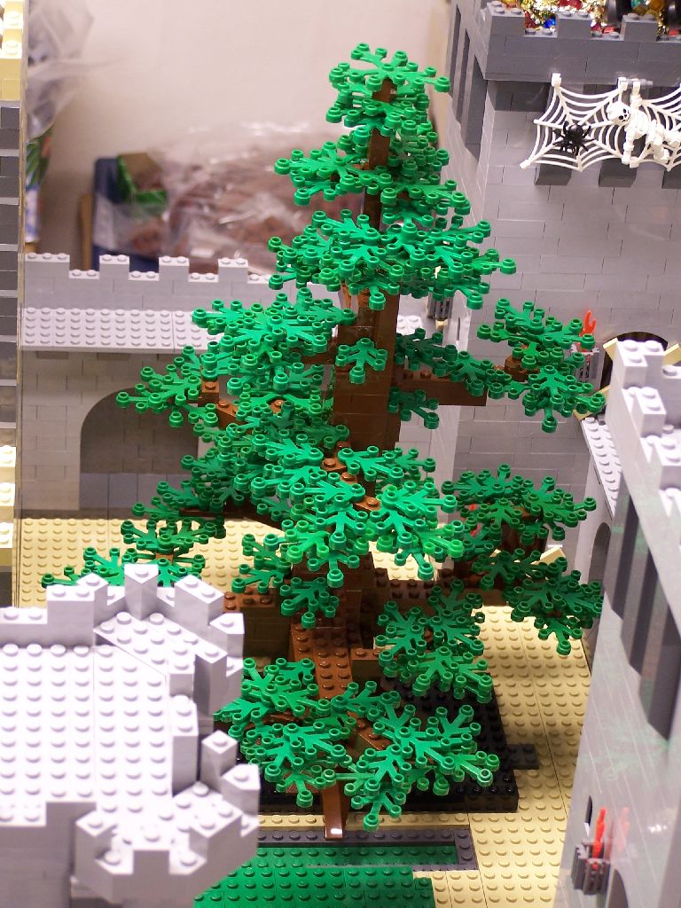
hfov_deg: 15.7
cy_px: 454
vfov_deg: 20.9
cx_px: 340
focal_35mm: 94
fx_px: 2466
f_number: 3.2
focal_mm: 15.6
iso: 80
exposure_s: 1/3
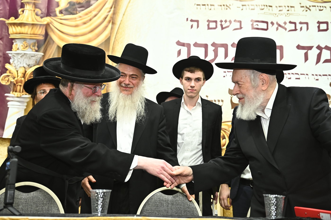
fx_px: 414
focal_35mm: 45
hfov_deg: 43.6
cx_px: 166
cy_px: 110
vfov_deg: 29.9
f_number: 3.5
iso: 1600
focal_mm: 45
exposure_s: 1/200
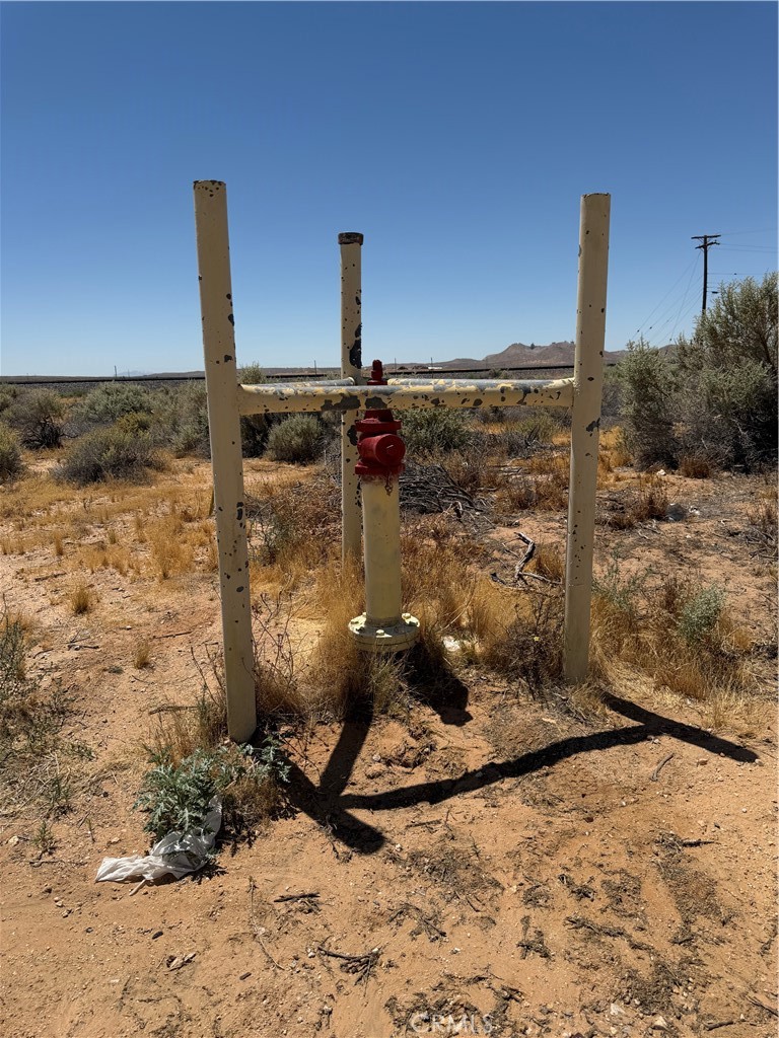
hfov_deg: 56.8
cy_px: 519
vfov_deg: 71.6
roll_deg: +1.5
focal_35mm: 24
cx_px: 390
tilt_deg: -10.3
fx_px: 720
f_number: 1.78
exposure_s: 1/9091
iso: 80
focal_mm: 6.76
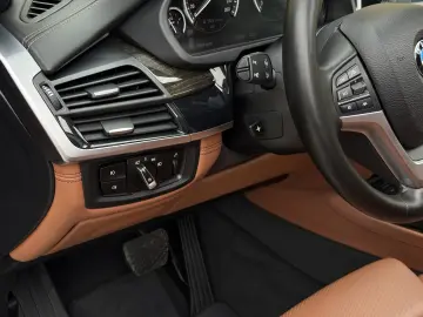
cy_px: 158
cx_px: 212
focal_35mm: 48
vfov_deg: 30.3
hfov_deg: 39.7
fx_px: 587
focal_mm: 6.76
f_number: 1.78
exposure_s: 1/363
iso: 100
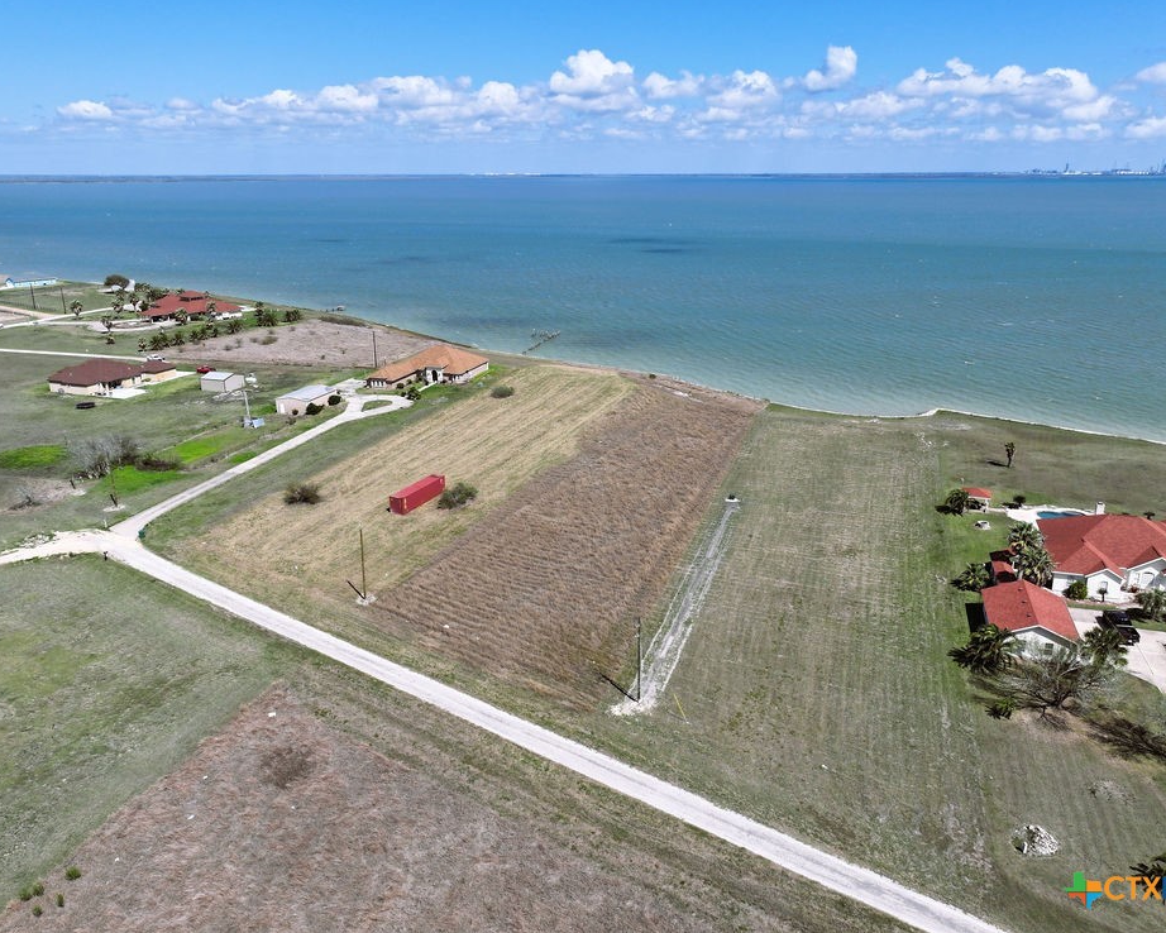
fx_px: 897
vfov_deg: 54.9
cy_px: 449
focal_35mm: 26
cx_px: 601
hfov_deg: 66.0
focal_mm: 12.29
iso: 100
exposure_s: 1/2000
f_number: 2.8
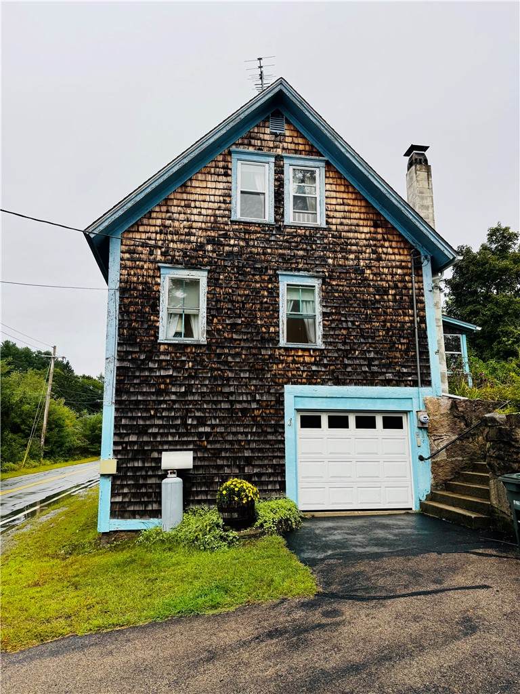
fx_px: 481
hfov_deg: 56.8
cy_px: 347
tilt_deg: +8.9
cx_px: 260
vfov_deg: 71.6
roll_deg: +0.5
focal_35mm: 24
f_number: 1.78
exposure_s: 1/445
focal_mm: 6.76
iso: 80
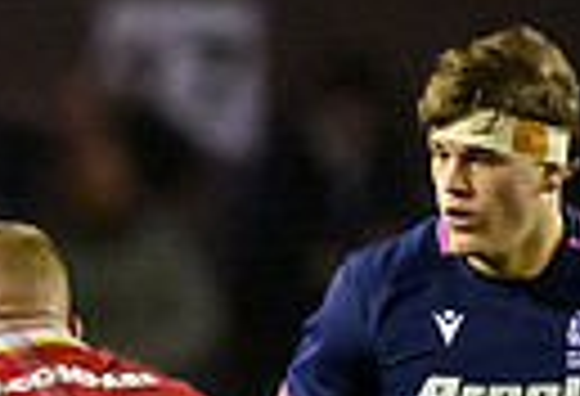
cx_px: -325
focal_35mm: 2878
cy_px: 1110
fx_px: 46699
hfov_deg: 0.7
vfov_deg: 0.5
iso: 10000
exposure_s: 1/1000
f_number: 2.8
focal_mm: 400
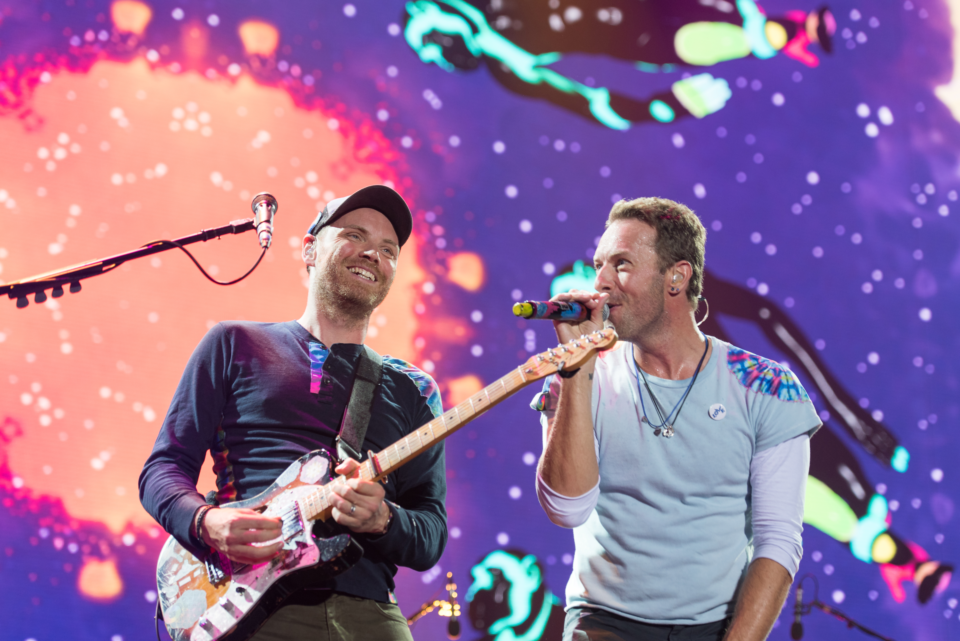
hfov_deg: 22.1
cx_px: 480
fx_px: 2454
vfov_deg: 14.9
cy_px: 320
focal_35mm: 92
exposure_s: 1/200
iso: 500
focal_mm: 92
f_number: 3.2
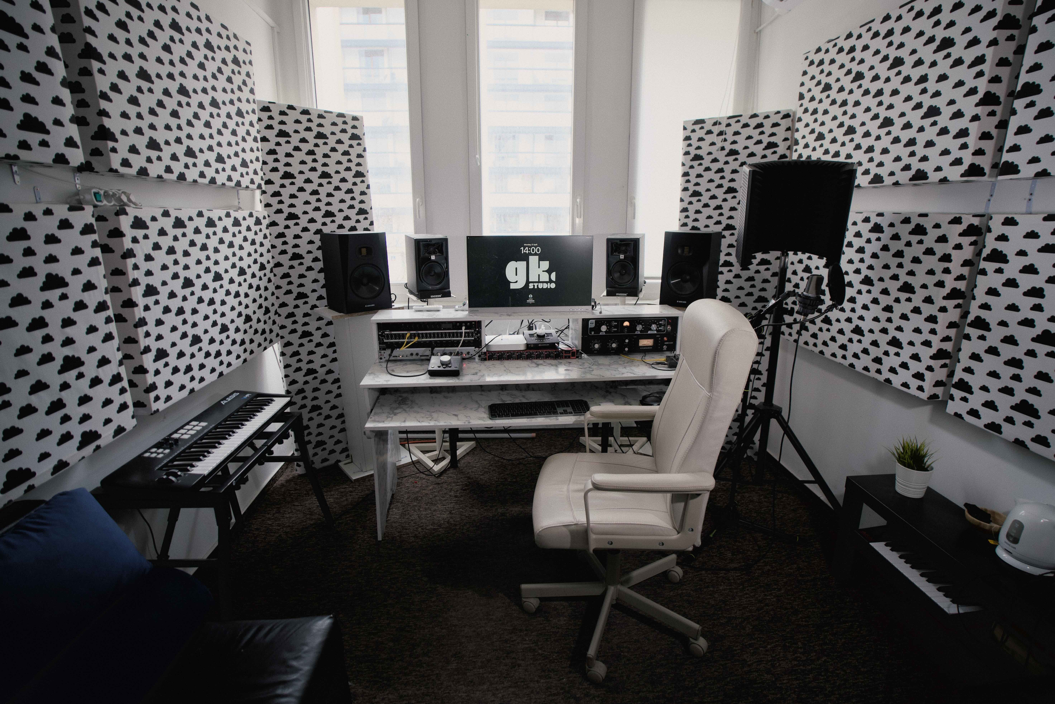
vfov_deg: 72.1
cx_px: 528
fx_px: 484
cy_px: 352
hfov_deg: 95.0
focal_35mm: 16
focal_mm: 11
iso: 200
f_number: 1.8
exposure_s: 1/200
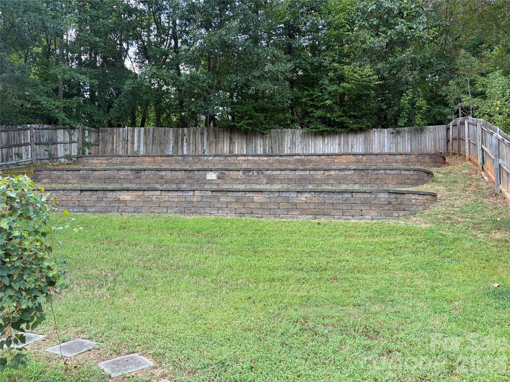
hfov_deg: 67.3
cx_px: 255
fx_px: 383
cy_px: 191
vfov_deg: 53.1
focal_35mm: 26
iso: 40
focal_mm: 5.96
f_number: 1.6
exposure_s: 1/195
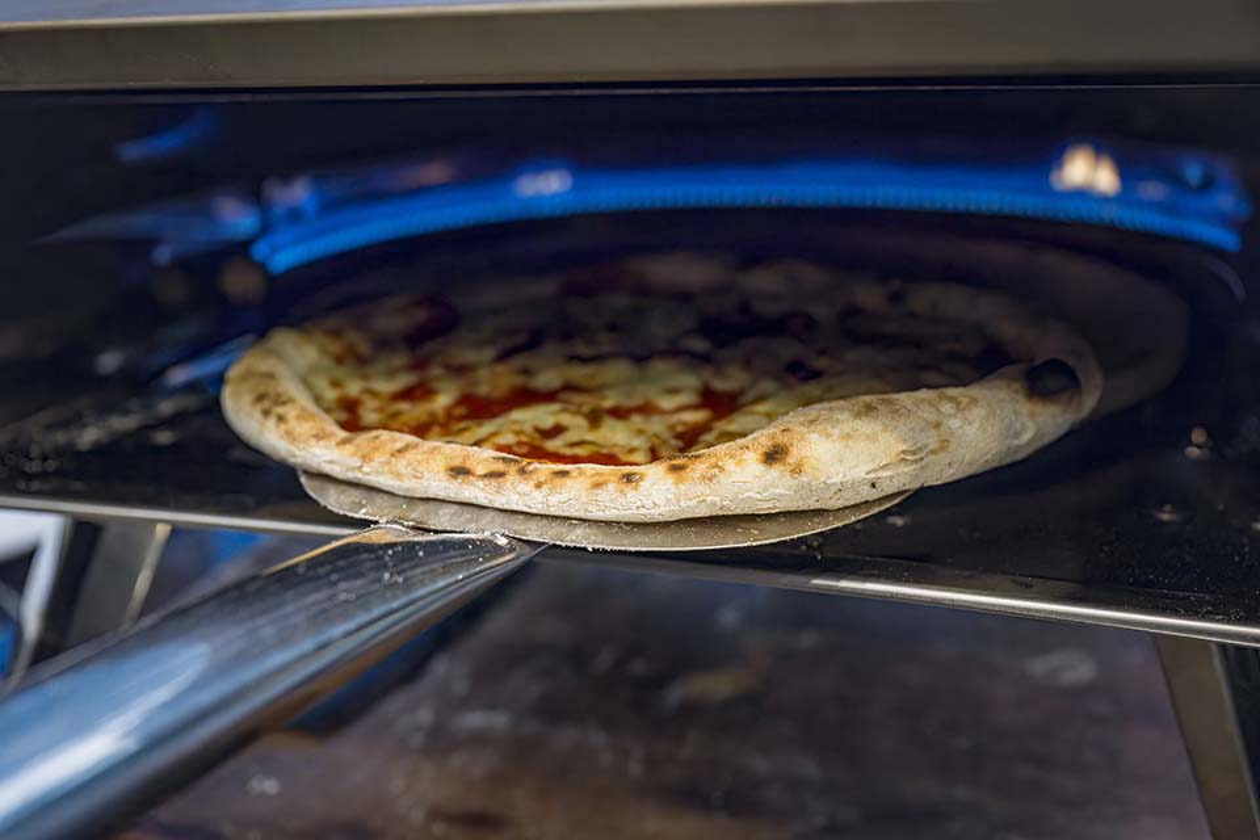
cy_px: 420
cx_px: 630
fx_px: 1295
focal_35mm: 37
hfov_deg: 51.9
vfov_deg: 35.9
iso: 10000
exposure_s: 1/250
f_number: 4
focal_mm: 37
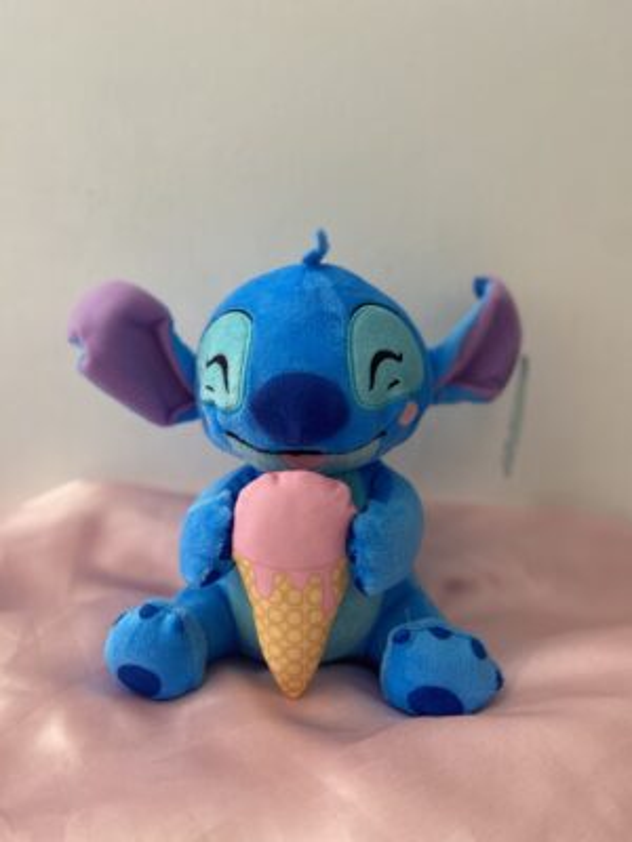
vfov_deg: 67.3
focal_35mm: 26
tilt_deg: -8.1
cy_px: 421
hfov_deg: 53.1
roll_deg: -0.8
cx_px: 316
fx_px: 633
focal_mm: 4.25
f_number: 1.8
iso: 200
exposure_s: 1/60
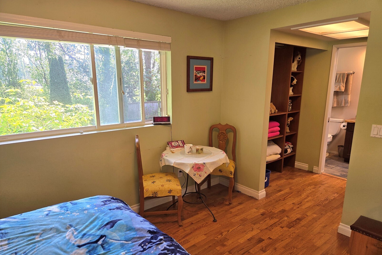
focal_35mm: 24
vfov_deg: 53.1
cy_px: 136
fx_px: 255
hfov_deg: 73.7
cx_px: 191
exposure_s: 1/120
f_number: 1.8
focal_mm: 5.4
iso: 80
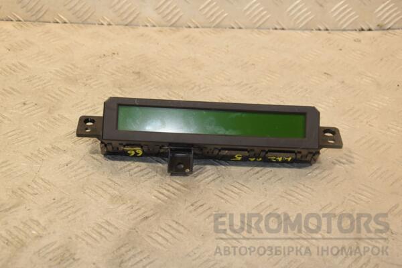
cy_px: 134
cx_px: 201
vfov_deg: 21.6
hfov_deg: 31.9
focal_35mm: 63
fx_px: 703
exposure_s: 1/200
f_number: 6.3
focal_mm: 42
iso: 800
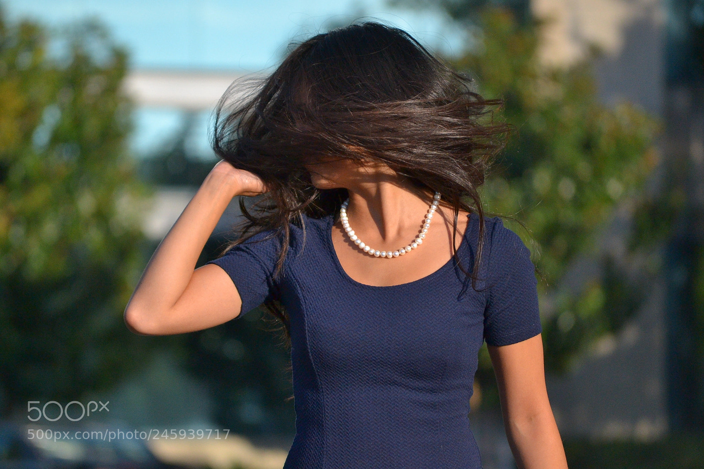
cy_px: 234
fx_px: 5865
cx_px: 352
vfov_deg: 4.6
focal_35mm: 300
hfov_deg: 6.9
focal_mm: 200
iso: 1600
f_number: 5.6
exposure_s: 1/2500
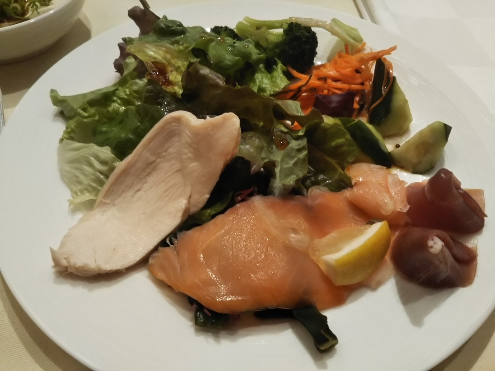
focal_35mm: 30
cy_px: 186
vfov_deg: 46.8
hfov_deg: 60.0
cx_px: 248
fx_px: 429
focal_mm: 4
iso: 64
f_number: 2.2
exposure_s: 1/30
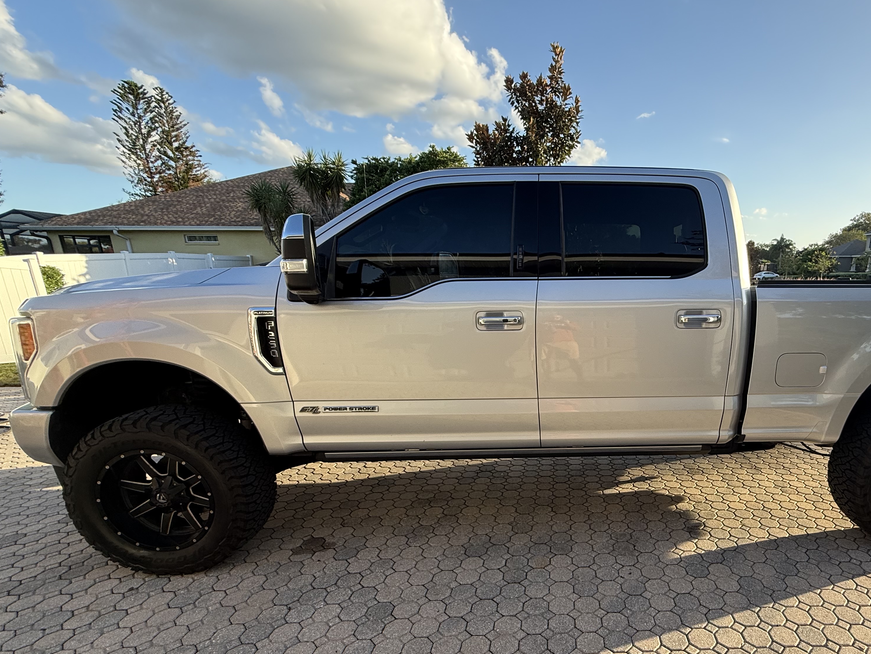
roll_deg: +0.4
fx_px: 478
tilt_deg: -13.8
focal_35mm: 19
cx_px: 584
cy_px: 393
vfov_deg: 68.0
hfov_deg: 81.7
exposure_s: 1/363
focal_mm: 2.22
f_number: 2.2
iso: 64
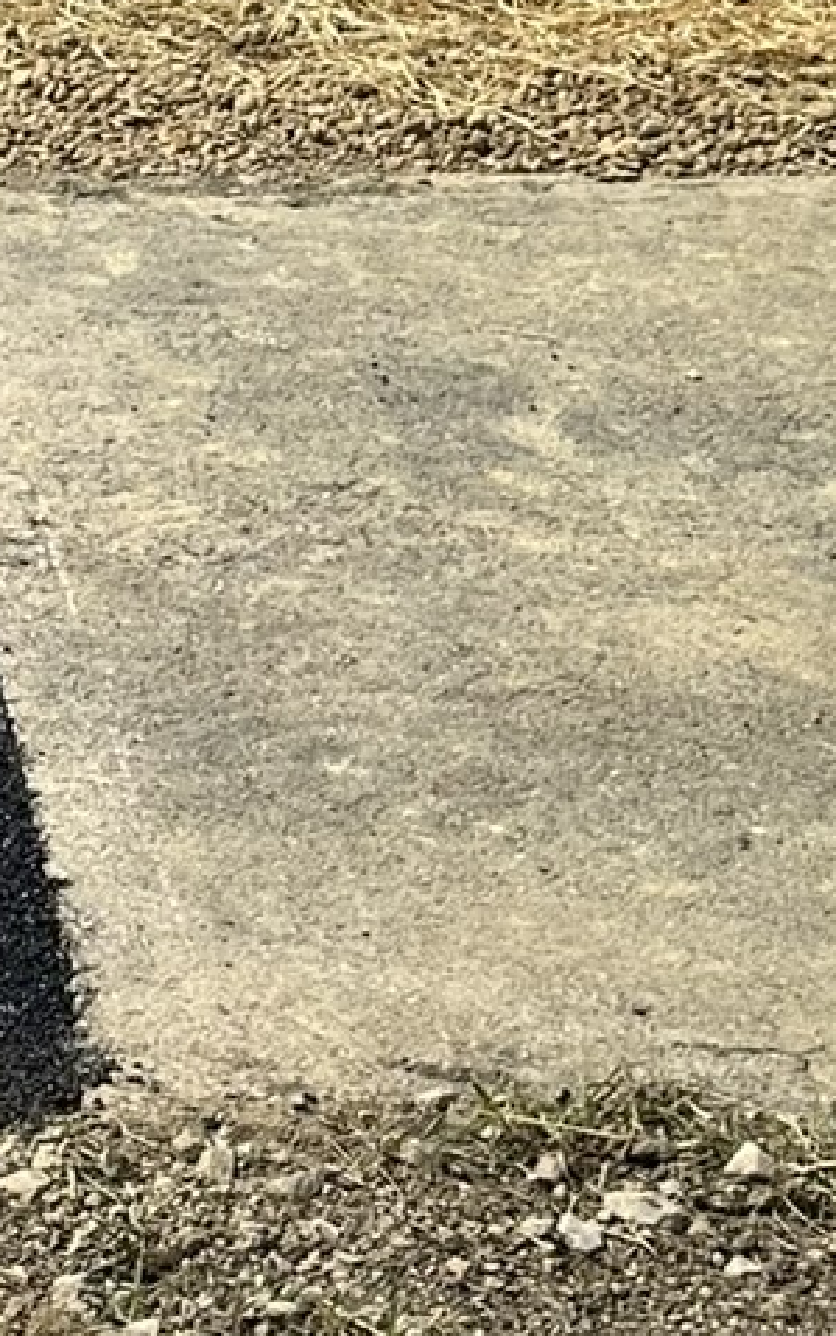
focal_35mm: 109
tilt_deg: -20.7
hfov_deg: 11.7
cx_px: -294
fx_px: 3971
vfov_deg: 19.1
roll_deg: +0.1
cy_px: 495
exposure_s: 1/5525
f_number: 1.78
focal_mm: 6.86
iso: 80
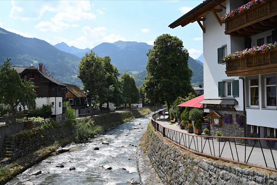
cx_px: 138
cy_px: 92
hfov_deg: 56.5
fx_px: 258
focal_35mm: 34
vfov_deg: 39.4
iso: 100
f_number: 7.1
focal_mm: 33.5
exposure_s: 1/320
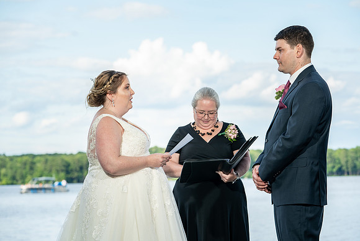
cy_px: 120
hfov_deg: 19.8
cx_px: 180
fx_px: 1030
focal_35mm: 103
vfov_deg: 13.3
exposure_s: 1/200
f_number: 5.6
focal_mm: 103
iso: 100
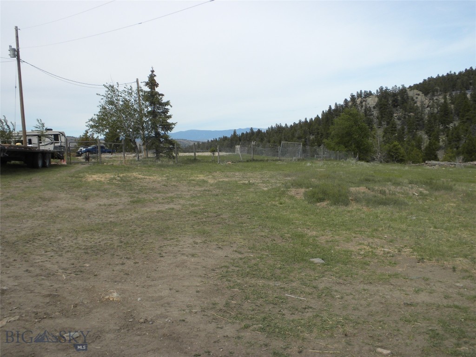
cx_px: 238
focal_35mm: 37
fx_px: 509
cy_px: 178
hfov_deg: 50.1
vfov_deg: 38.7
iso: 64
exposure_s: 1/110
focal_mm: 6.6
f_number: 10
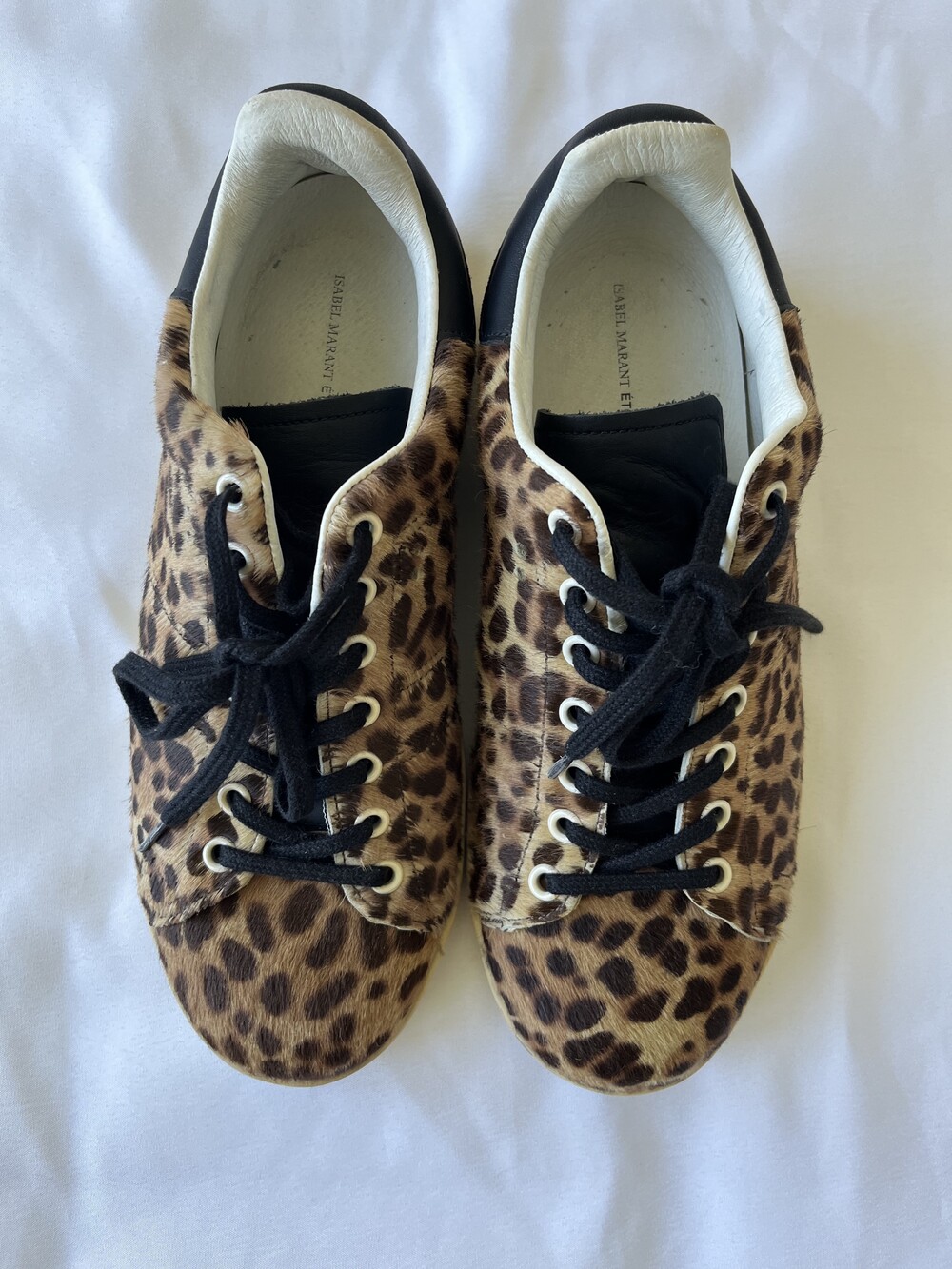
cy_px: 634
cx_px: 476
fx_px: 953
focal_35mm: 26
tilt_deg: -85.0
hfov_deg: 53.1
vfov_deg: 67.3
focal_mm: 5.1
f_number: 1.6
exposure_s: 1/122
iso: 100
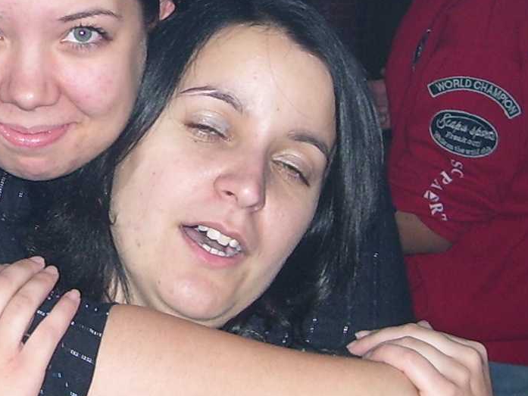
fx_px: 1815
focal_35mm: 119
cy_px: 76
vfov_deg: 12.4
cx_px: 16
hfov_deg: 16.3
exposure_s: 1/60
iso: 80
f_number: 2.7
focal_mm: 6
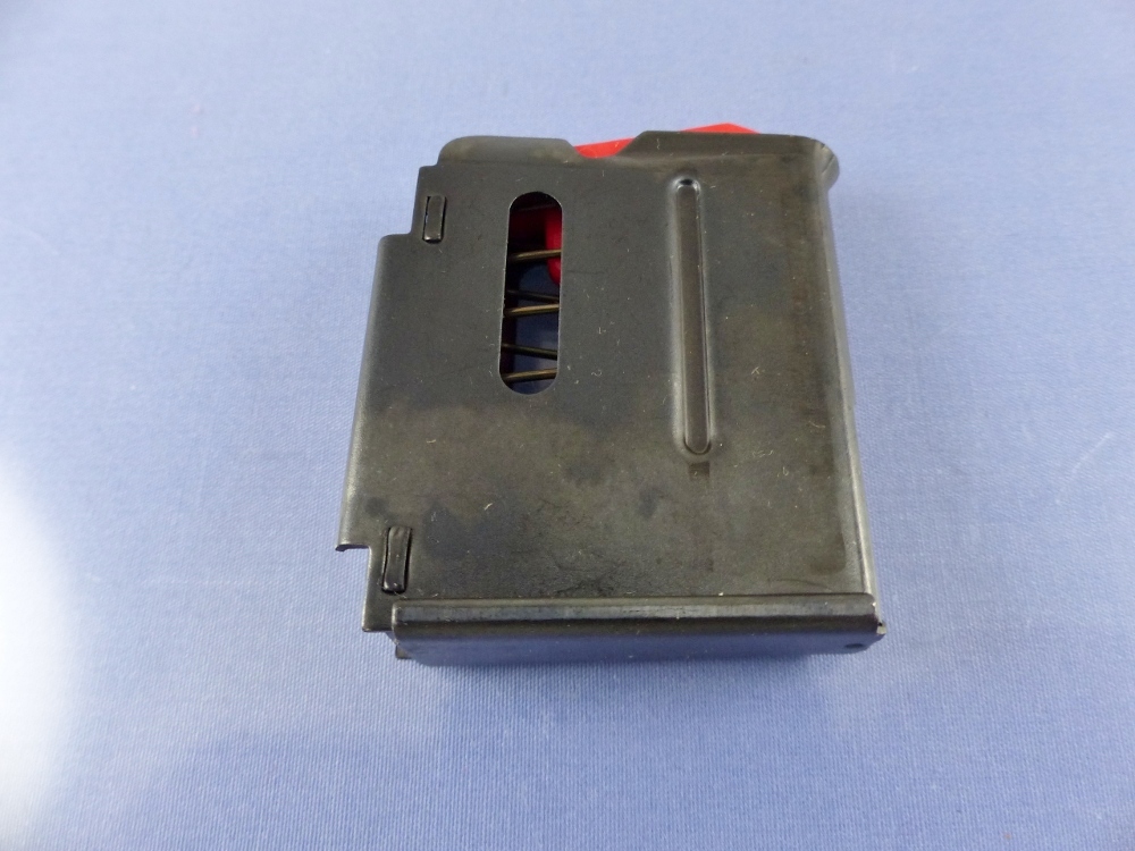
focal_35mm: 25
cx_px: 568
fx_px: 820
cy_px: 426
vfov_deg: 54.9
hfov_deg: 69.4
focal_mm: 4.5
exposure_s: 1/60
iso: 320
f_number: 2.8
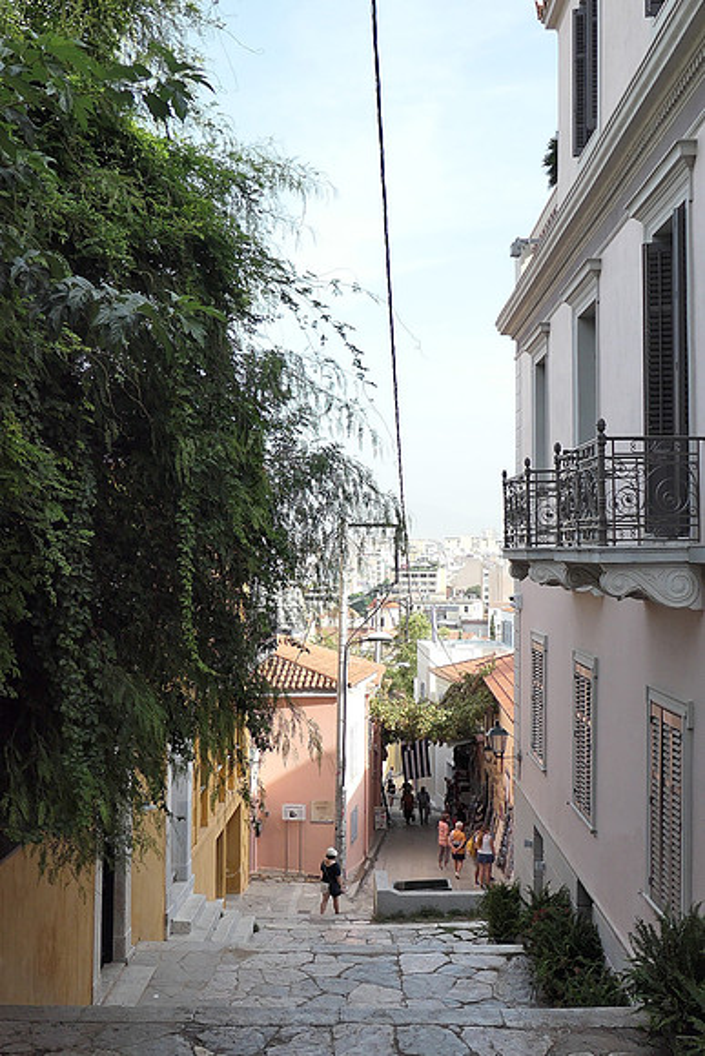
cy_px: 528
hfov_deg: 36.9
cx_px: 352
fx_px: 1057
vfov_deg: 53.1
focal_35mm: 36
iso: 250
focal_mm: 8.8
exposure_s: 1/1000
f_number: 3.3
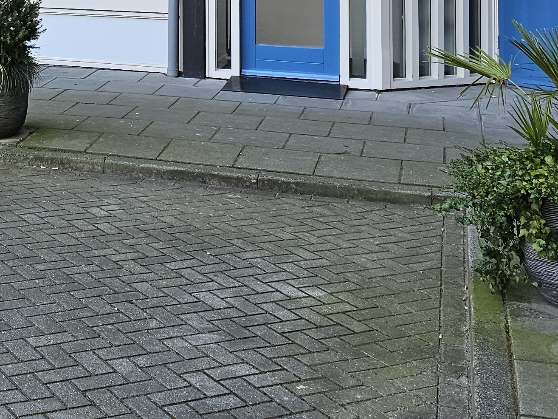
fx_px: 1129
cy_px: -103
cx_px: -59
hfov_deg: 25.7
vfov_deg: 19.6
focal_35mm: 70
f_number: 1.7
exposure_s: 1/180
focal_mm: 6.3
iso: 100
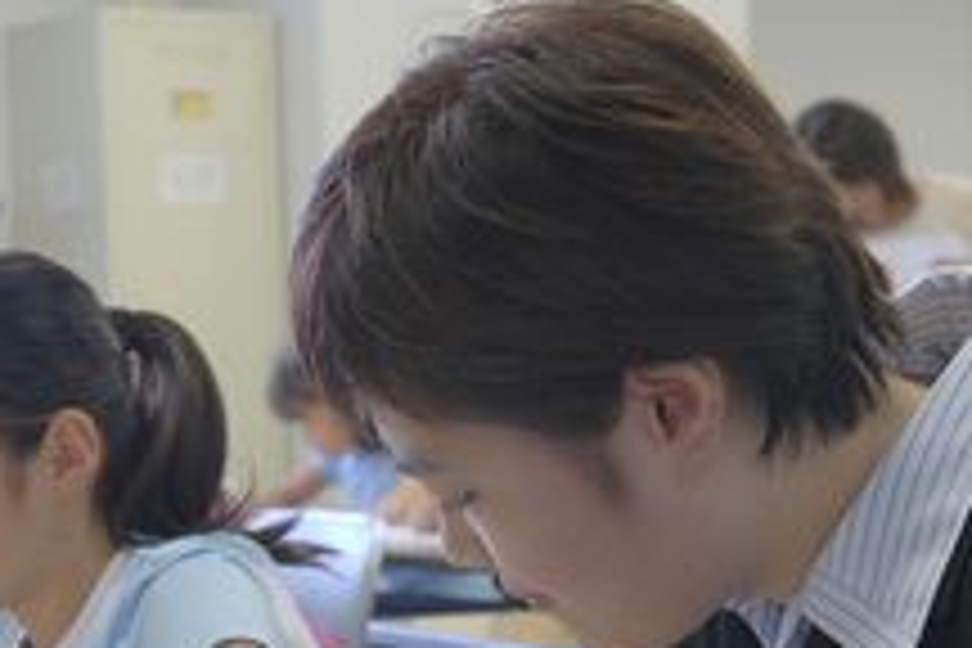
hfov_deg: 16.4
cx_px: 472
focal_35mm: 125
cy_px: 520
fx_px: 3375
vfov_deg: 10.9
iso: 200
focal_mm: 40
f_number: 4.5
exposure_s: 1/20
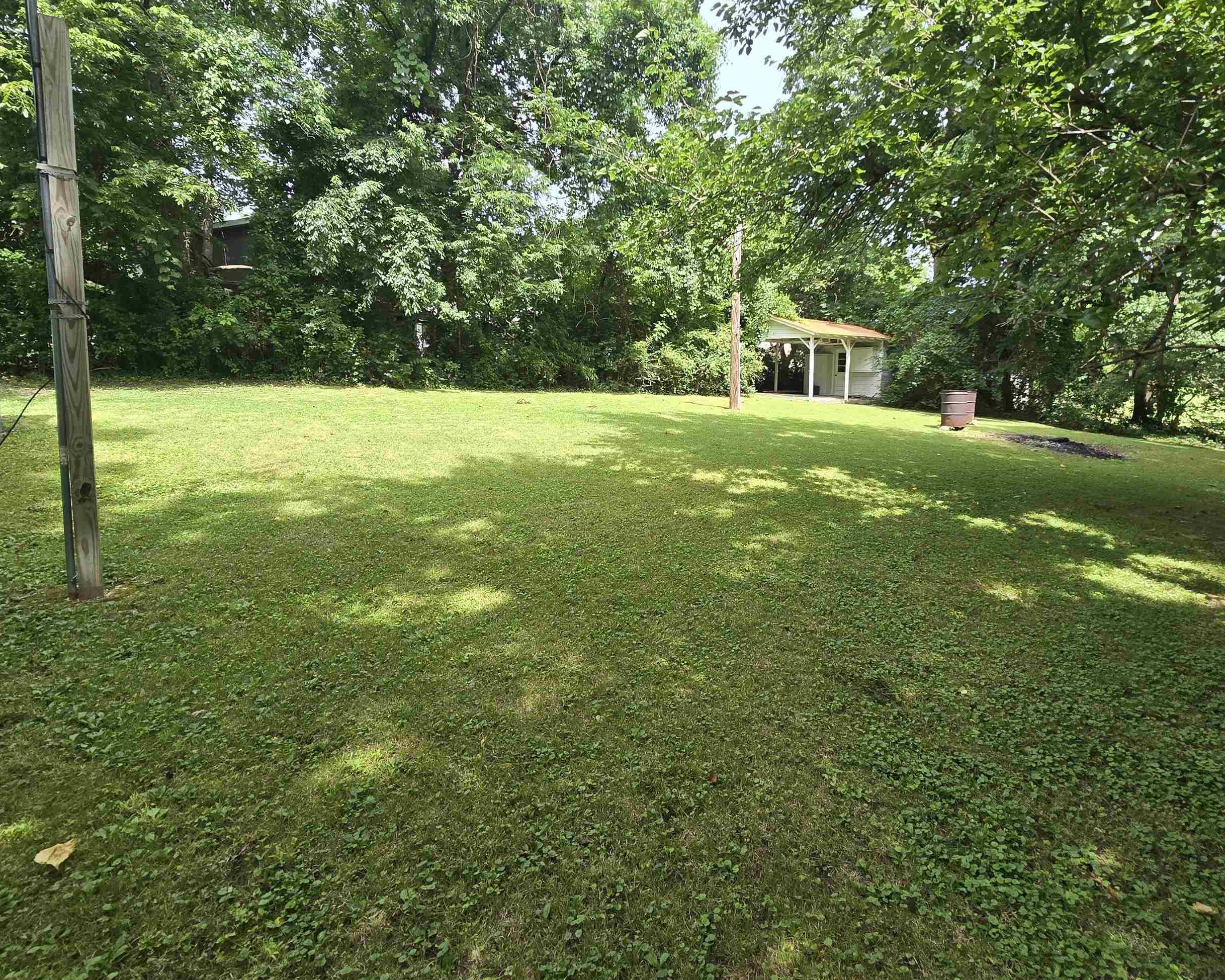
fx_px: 580
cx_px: 665
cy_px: 437
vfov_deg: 80.1
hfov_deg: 92.9
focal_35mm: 16
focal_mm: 2.2
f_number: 2.2
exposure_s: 1/327
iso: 50
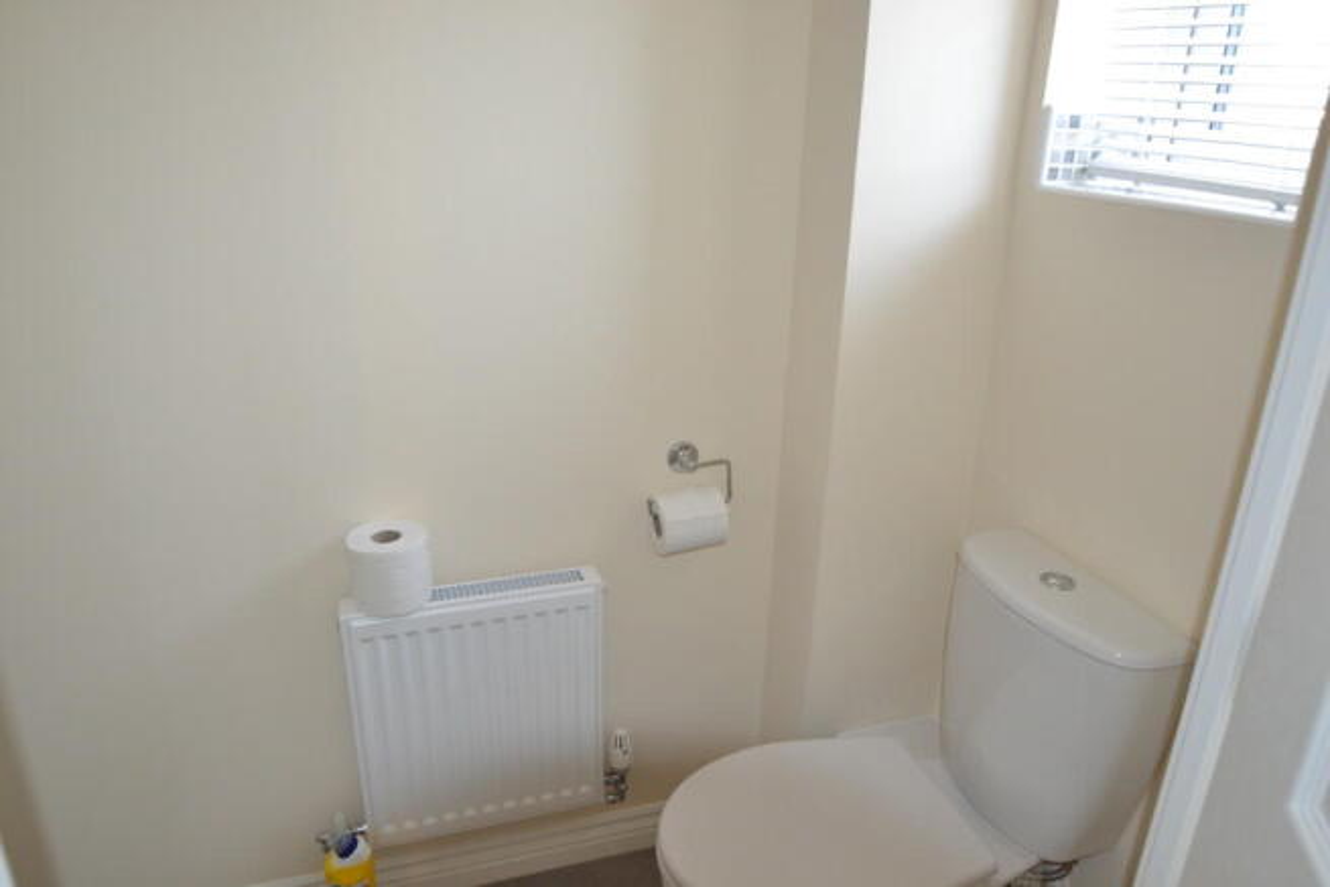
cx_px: 665
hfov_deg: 73.7
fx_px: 887
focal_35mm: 24
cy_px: 444
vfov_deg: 53.2
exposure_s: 1/60
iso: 1000
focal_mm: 16
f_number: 4
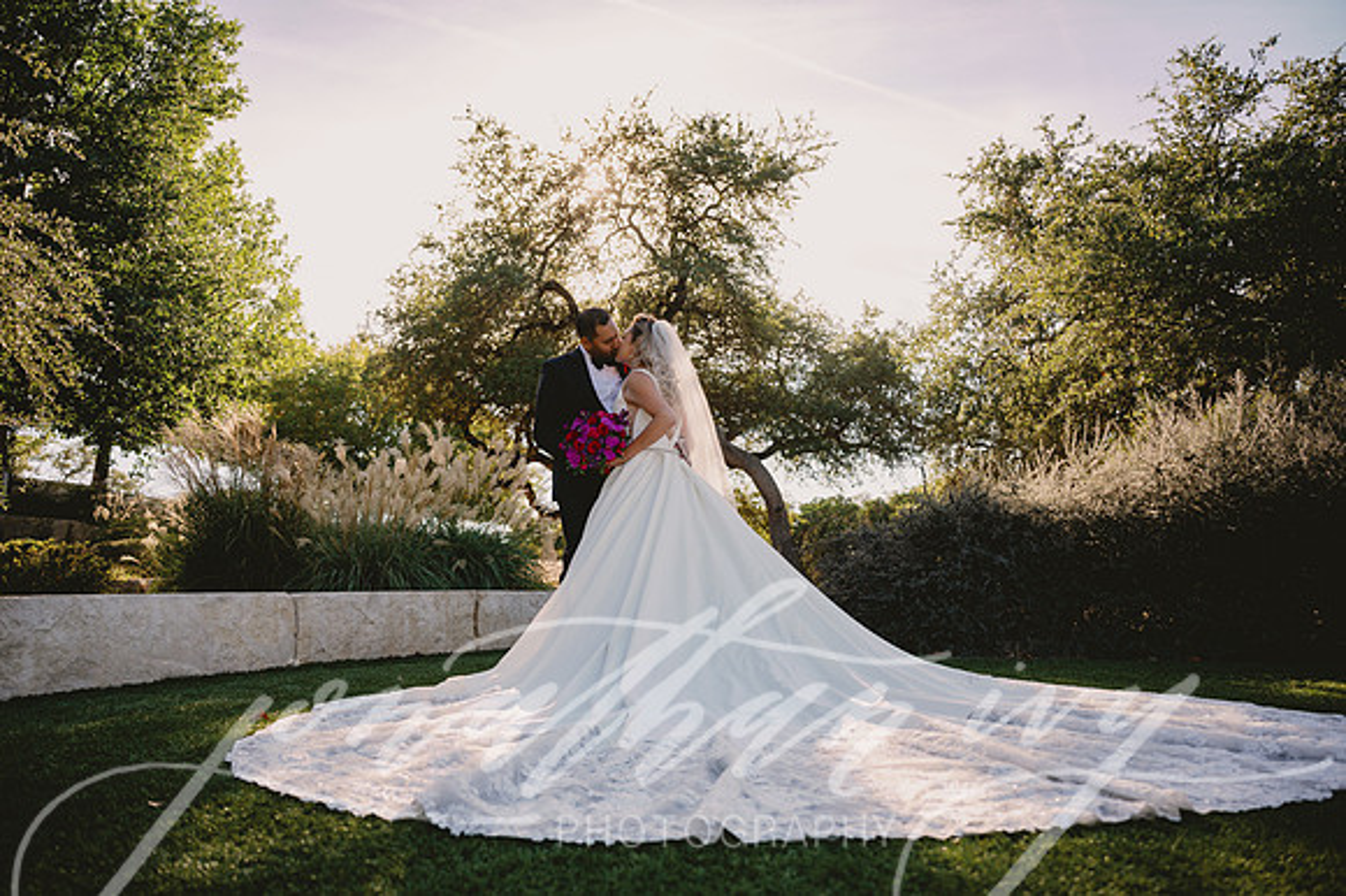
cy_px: 448
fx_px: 897
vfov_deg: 53.1
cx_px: 673
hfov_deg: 73.8
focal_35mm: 24
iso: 80
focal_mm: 24
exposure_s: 1/800
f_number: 2.8
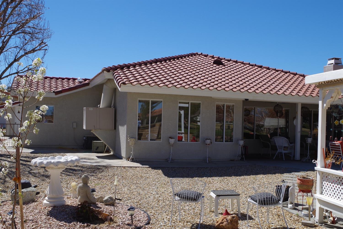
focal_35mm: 39
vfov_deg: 34.2
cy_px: 114
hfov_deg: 49.6
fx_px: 372
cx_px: 172
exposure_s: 1/125
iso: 100
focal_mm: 26.25
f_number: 11
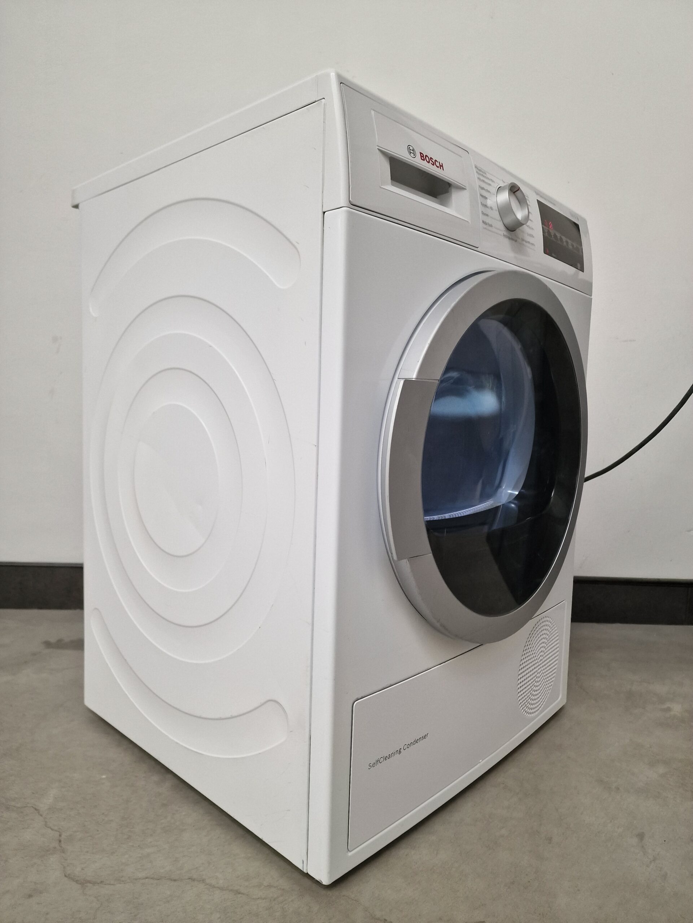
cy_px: 462
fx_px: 614
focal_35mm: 23
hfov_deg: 58.9
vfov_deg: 73.9
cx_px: 346
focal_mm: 6.4
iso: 200
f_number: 1.8
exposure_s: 1/100
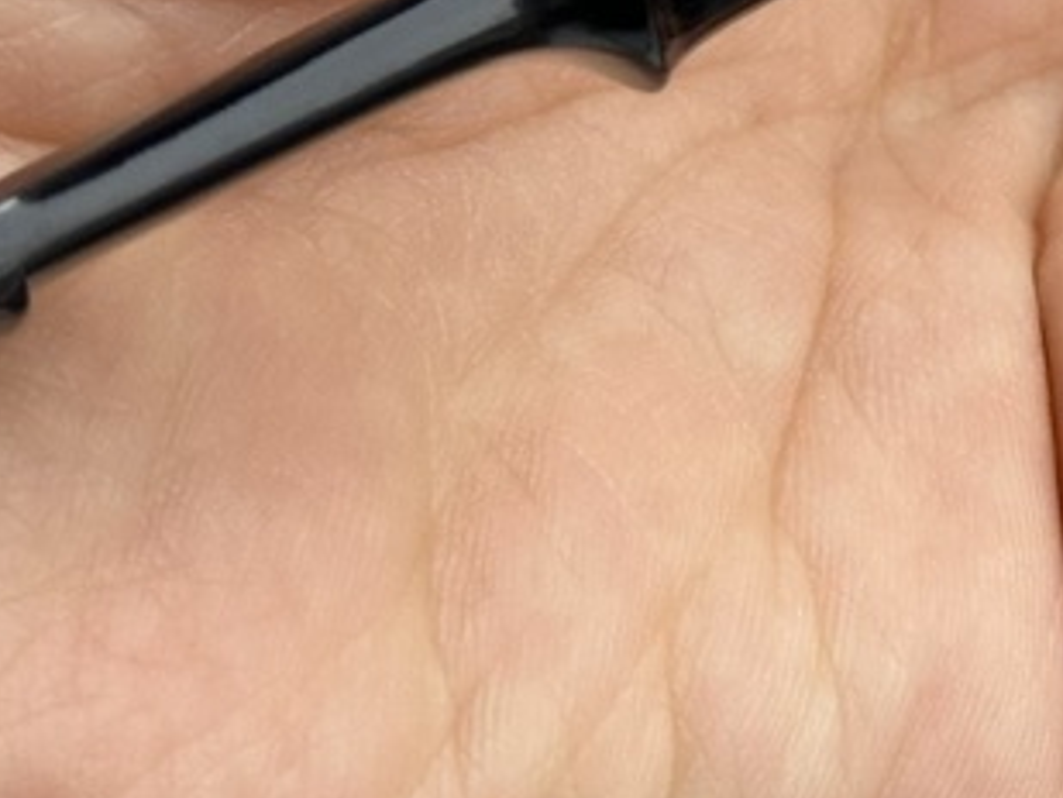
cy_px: -788
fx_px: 6113
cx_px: 1431
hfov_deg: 9.7
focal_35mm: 199
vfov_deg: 7.2
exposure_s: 1/1145
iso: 64
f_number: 1.78
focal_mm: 6.86
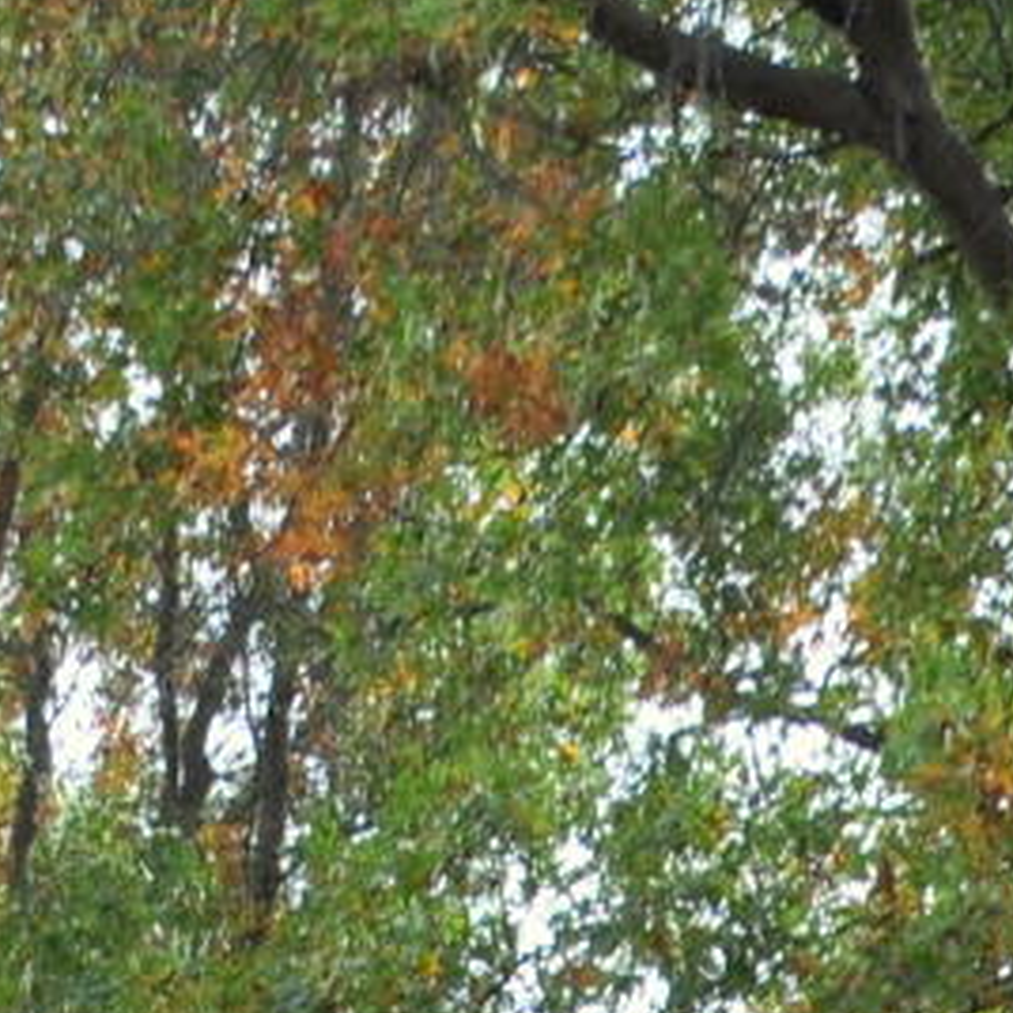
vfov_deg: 7.4
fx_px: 6291
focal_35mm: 190
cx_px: -299
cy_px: 3636
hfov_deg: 9.1
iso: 200
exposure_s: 1/250
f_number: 8
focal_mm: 20
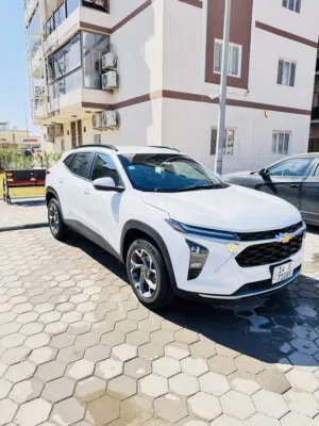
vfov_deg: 71.6
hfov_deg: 56.8
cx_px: 160
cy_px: 213
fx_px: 295
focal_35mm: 24
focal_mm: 6.76
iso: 80
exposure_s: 1/1172
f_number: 1.78
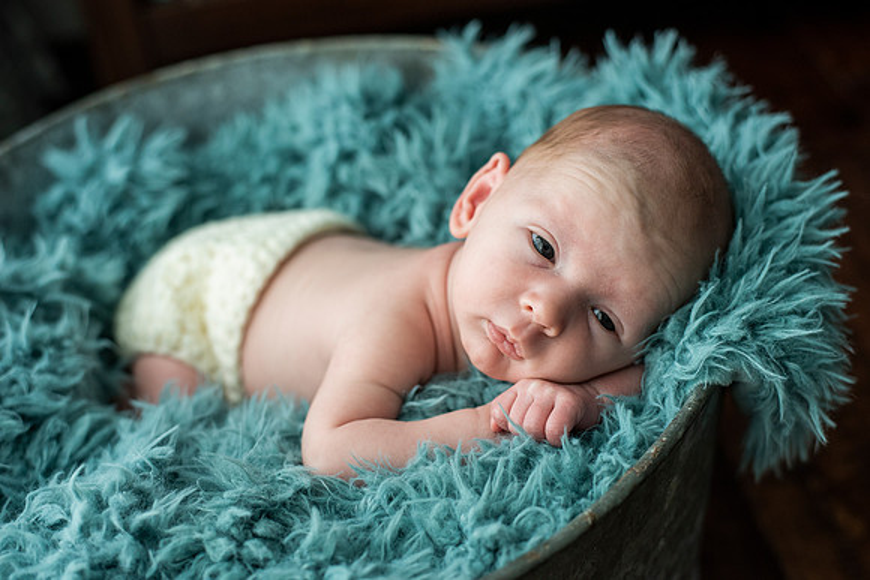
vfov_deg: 27.0
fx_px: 1209
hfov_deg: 39.6
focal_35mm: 50
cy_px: 290
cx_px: 435
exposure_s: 1/250
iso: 1000
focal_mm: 50
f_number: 3.2
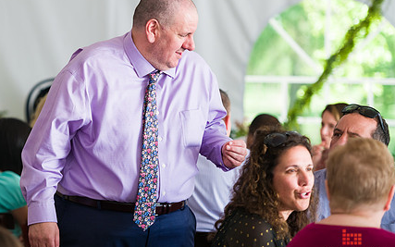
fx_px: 1863
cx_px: 140
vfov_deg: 7.6
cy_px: 99
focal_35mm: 173
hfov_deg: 12.1
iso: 400
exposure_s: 1/500
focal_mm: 125
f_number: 3.2
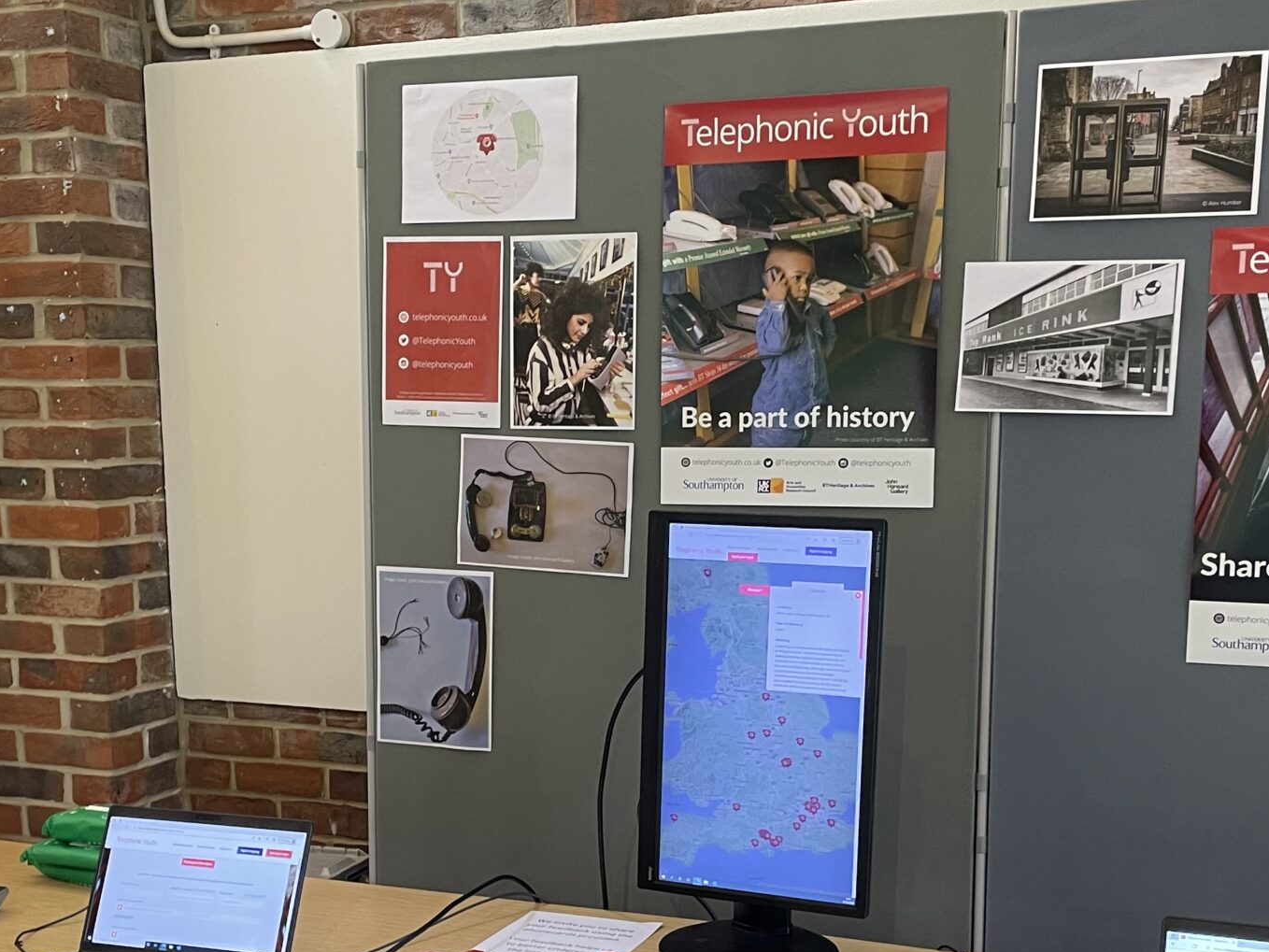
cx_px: 565
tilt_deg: -11.9
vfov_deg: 29.2
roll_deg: +1.6
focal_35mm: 49
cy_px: 717
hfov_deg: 38.9
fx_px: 1797
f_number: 1.6
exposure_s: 1/50
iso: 160
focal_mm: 4.2
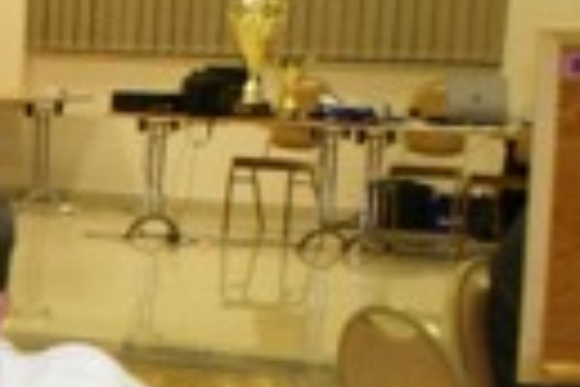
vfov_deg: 7.5
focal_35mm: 179
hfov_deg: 9.8
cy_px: 666
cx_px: -931
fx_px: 2884
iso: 800
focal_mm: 22
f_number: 5.6
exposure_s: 1/30
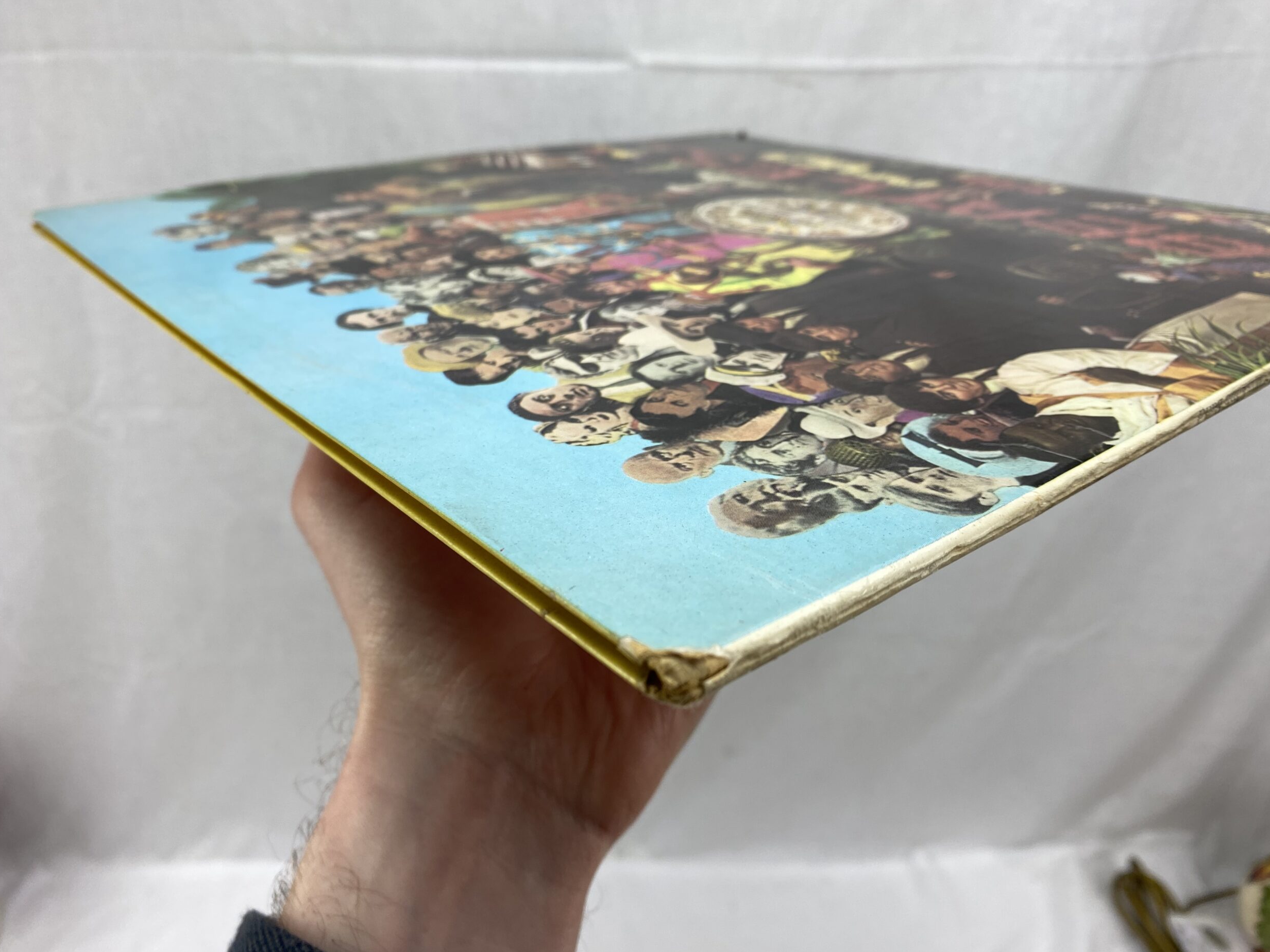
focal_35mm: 27
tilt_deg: -31.8
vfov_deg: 51.4
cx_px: 646
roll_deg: -2.8
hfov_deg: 65.3
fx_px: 991
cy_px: 477
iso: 32
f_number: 1.8
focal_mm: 4.25
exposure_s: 1/109
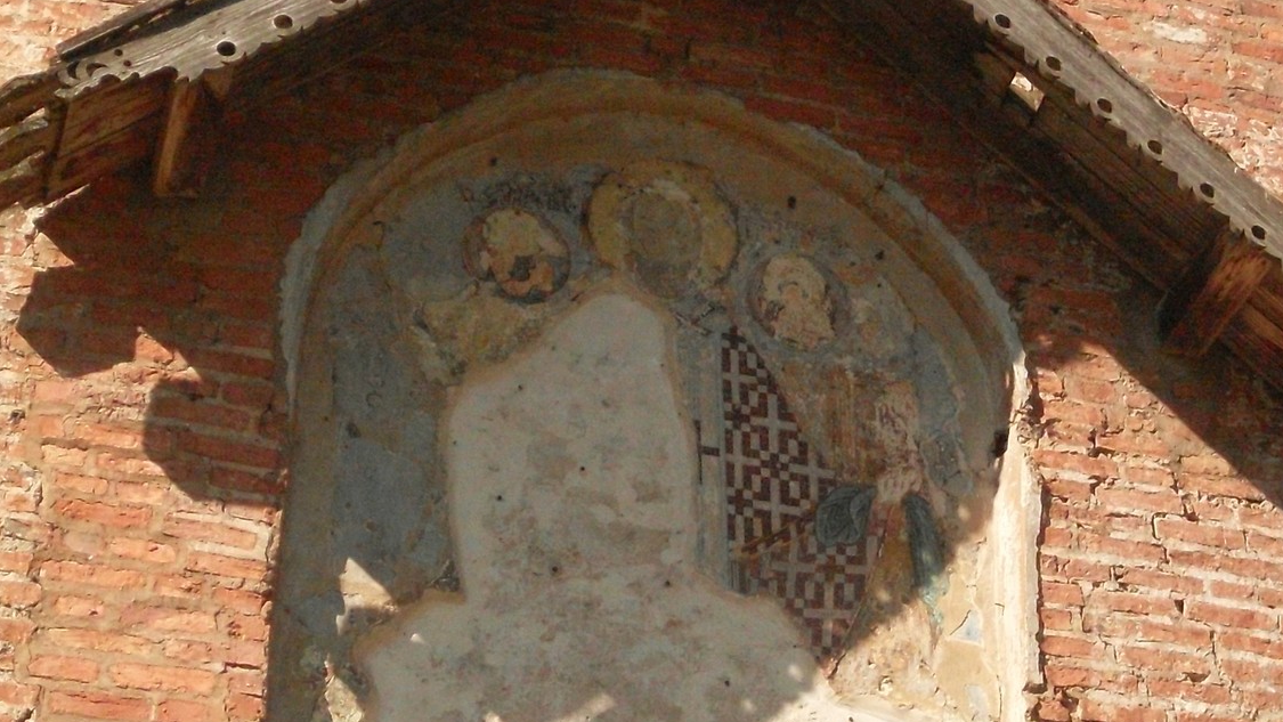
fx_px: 4865
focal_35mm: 143
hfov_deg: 15.0
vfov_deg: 8.5
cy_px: 310
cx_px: 701
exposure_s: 1/1500
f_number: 4.8
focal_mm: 17.1
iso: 400
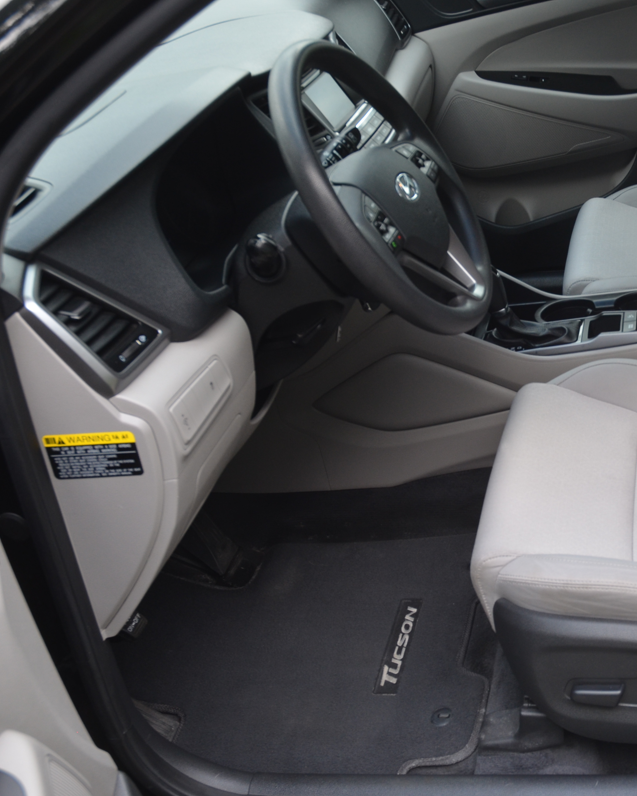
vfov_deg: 36.7
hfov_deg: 28.6
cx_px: 571
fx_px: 1202
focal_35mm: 51
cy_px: 398
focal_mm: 24
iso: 400
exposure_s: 1/100
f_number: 5
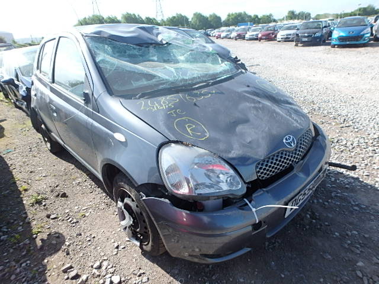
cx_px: 190
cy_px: 142
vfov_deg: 63.4
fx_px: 230
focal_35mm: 21
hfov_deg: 79.0
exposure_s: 1/500
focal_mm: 3.7
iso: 125
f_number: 3.5
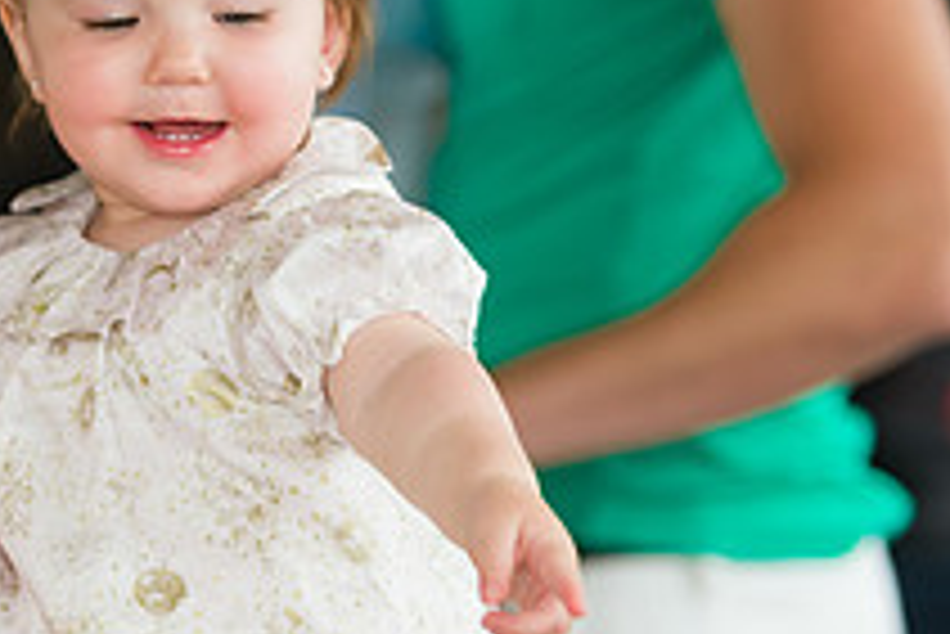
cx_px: -140
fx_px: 8133
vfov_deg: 4.5
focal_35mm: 308
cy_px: 115
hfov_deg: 6.6
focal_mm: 112
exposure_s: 1/200
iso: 400
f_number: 3.2
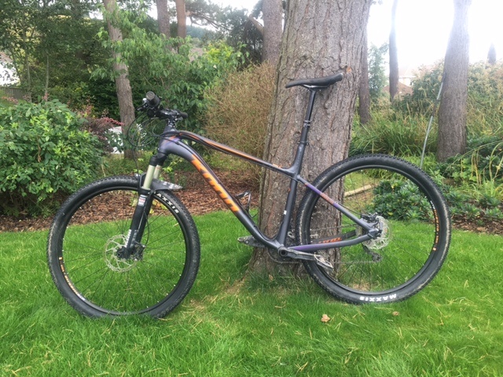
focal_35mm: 29
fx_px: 421
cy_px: 188
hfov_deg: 61.7
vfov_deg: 48.2
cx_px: 252
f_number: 2.2
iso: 25
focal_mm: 4.15
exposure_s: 1/100
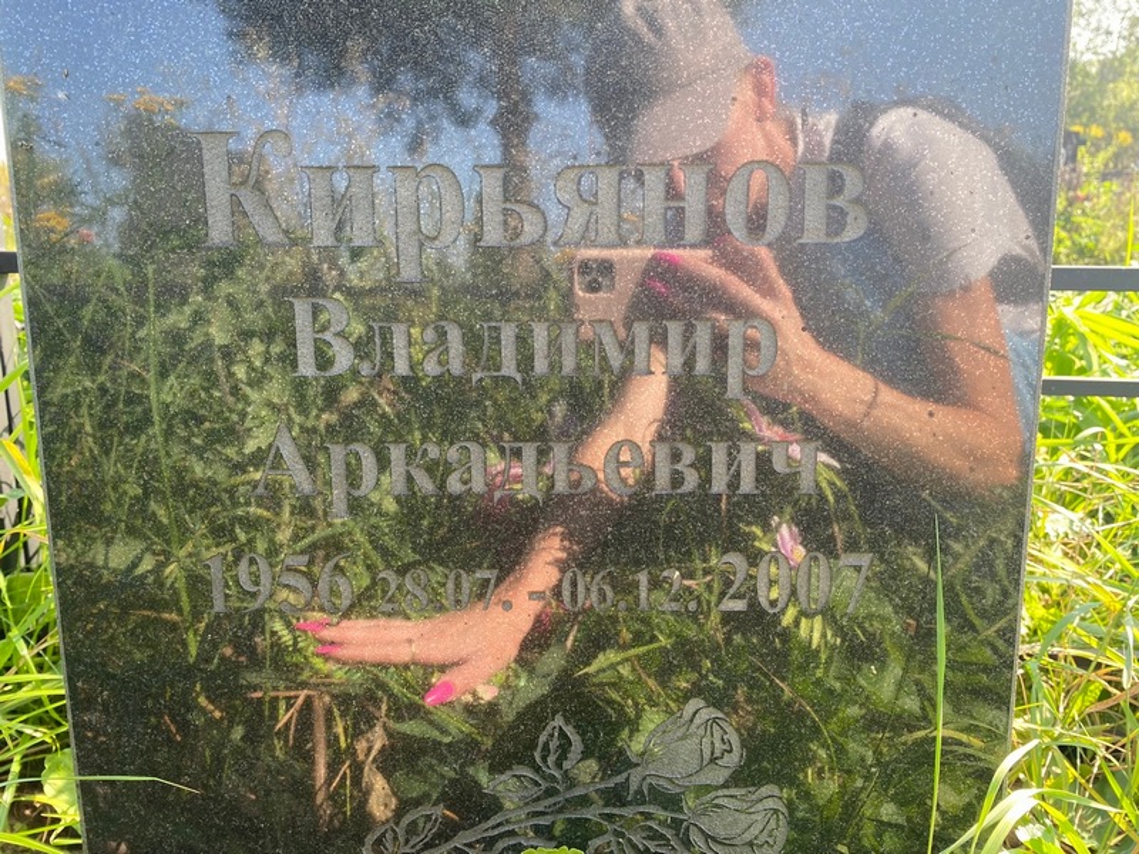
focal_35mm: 26
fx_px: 856
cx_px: 570
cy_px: 427
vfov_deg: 53.1
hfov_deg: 67.3
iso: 32
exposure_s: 1/132
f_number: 1.8
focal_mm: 4.25
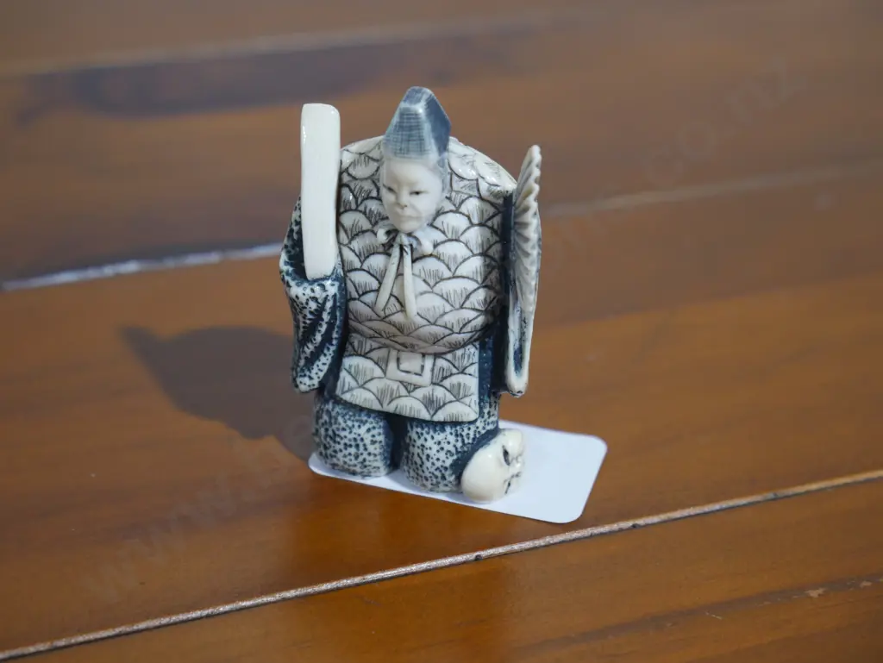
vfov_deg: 21.6
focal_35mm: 68
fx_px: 1735
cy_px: 332
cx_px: 442
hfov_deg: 28.5
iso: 1000
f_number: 5.4
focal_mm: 34
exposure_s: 1/80
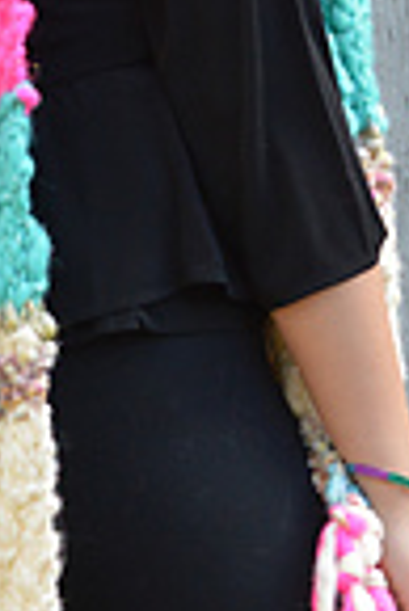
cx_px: 21
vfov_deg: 8.9
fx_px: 3930
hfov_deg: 5.9
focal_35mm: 231
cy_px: 430
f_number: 5.6
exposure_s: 1/125
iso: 400
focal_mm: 35
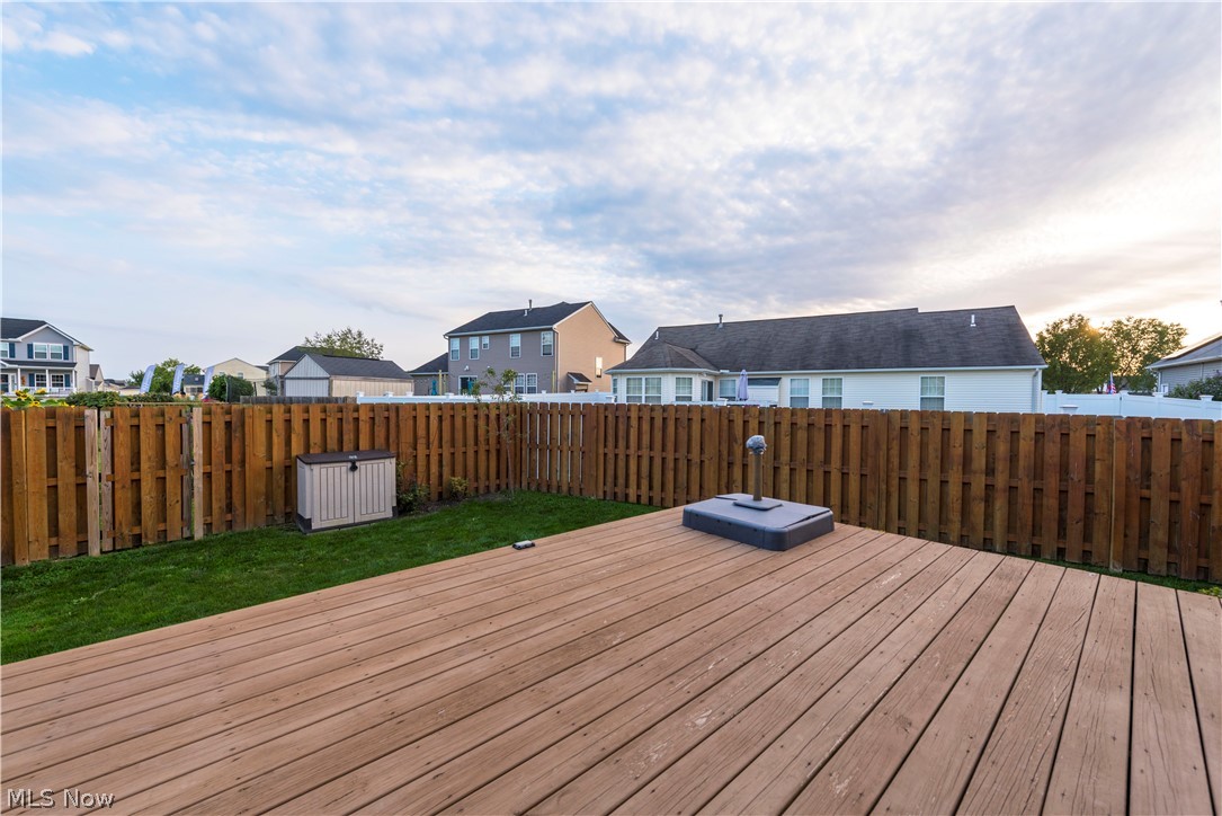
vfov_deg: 81.2
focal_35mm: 14
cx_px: 611
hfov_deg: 104.2
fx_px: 475
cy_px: 408
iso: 200
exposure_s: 1/125
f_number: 9
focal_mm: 14
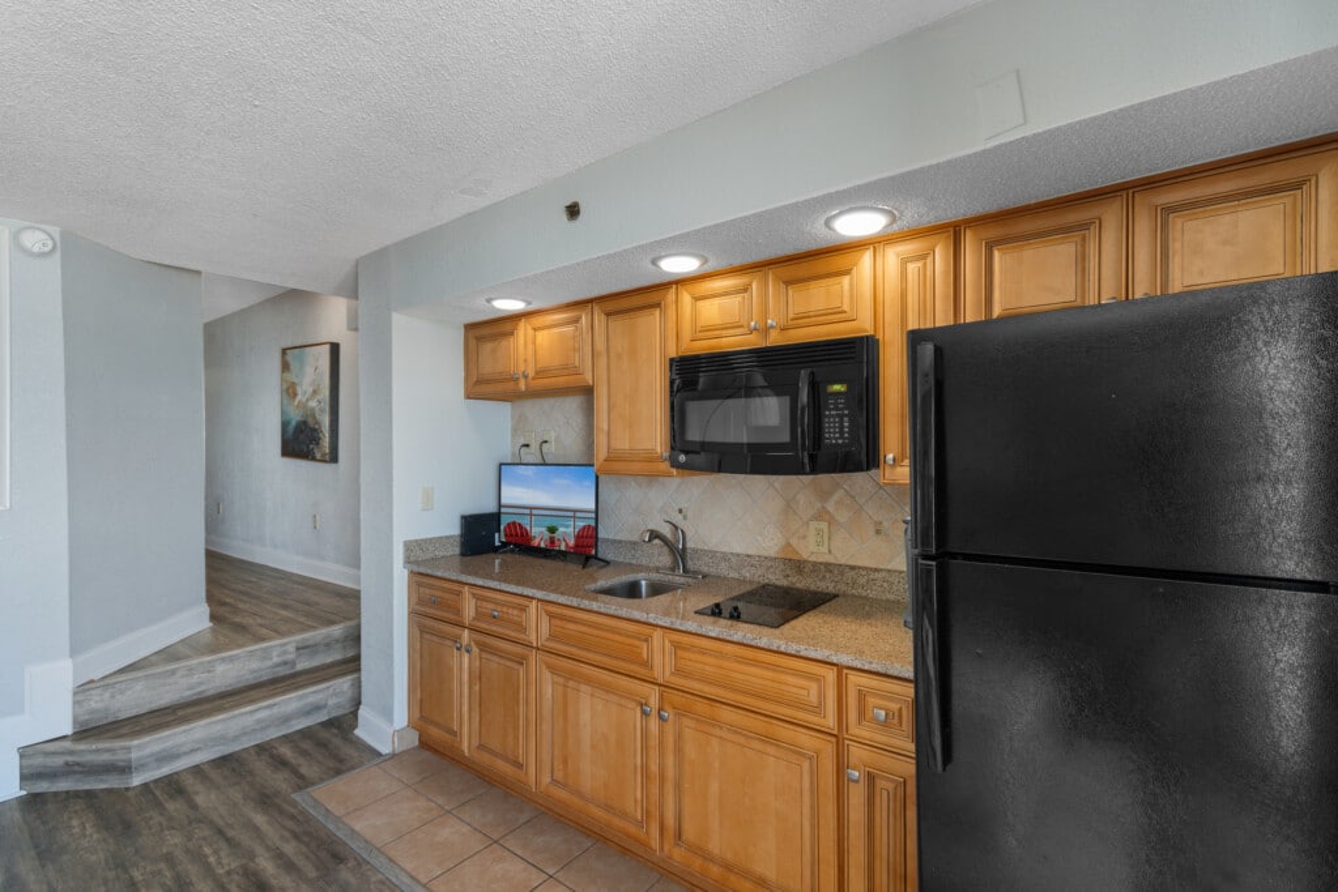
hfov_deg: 100.4
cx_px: 669
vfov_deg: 77.3
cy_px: 446
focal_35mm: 15
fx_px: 558
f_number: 4.5
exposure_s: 1/15
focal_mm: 10
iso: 100
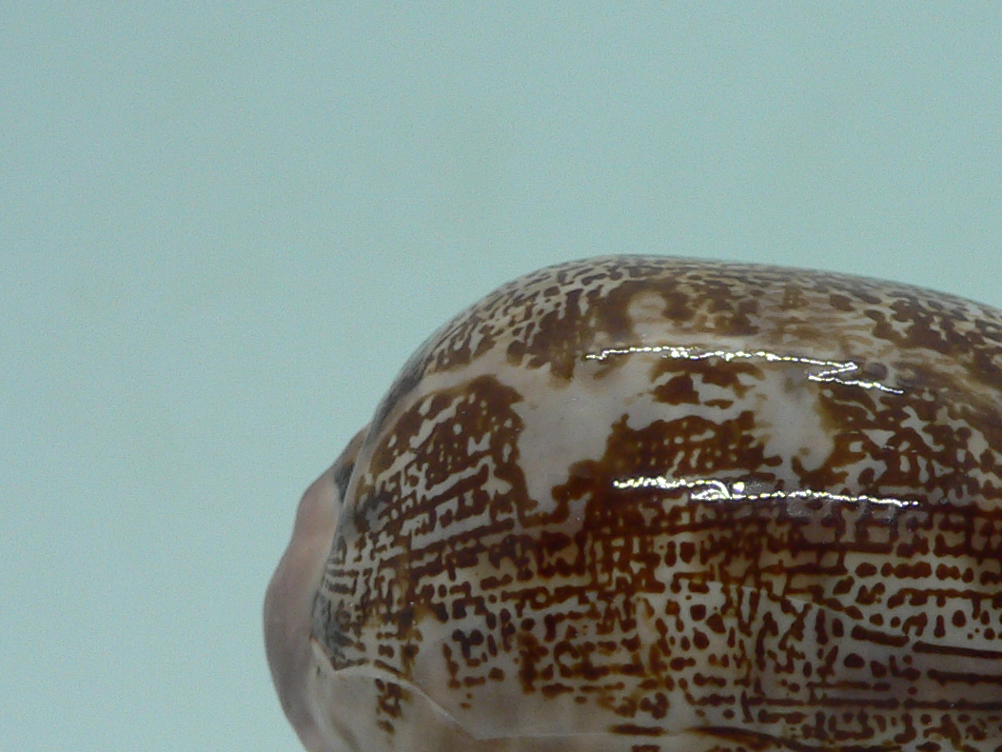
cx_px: 822
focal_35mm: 67
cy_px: 583
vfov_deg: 21.7
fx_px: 1940
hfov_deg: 28.3
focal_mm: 4.6
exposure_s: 1/60
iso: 100
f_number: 2.8
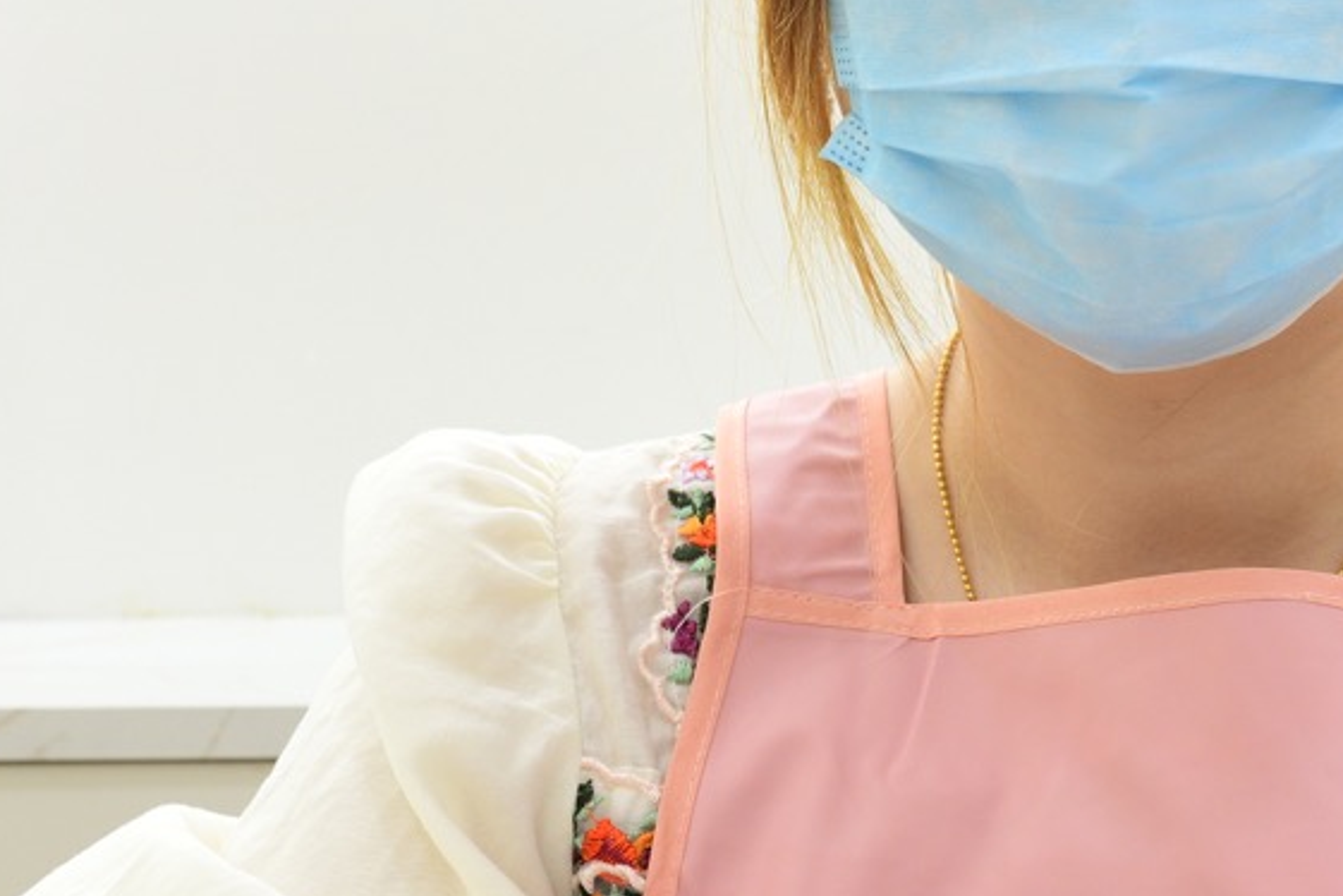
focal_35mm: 114
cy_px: 327
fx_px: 4253
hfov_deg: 17.7
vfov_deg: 12.0
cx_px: 1156
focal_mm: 50
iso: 800
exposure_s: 1/25
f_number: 11
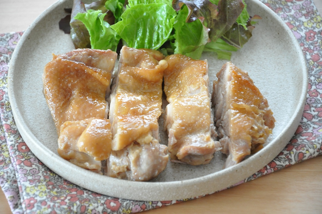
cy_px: 107
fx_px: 1313
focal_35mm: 147
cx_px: 161
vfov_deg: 9.3
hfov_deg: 14.0
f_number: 5.6
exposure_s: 1/50
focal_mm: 98
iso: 1600
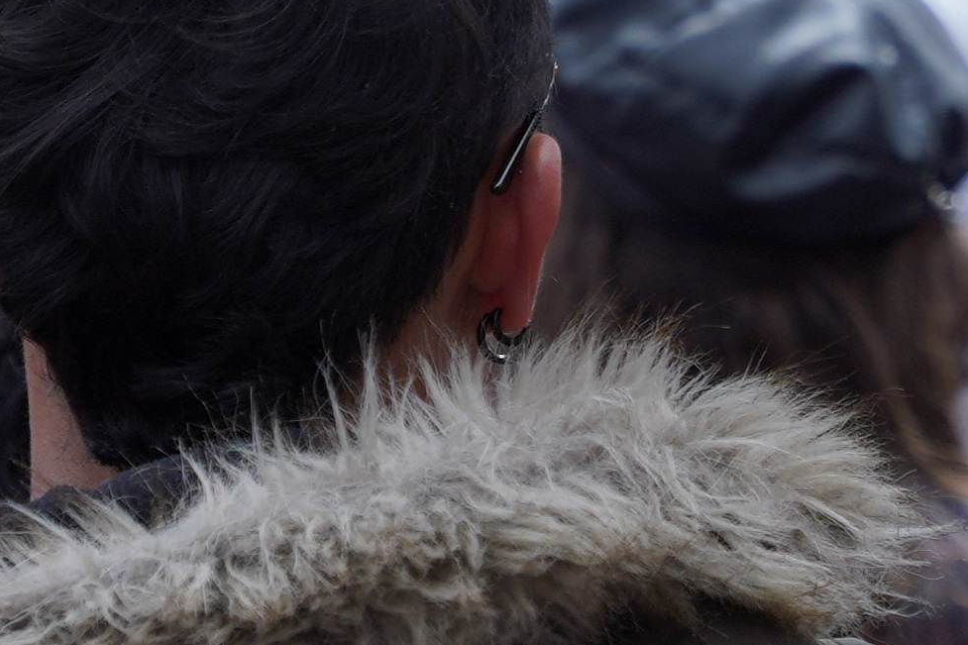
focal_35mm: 430
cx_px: 592
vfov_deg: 3.2
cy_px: -419
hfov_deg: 4.8
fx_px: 11559
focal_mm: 70
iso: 100
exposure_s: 1/800
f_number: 4
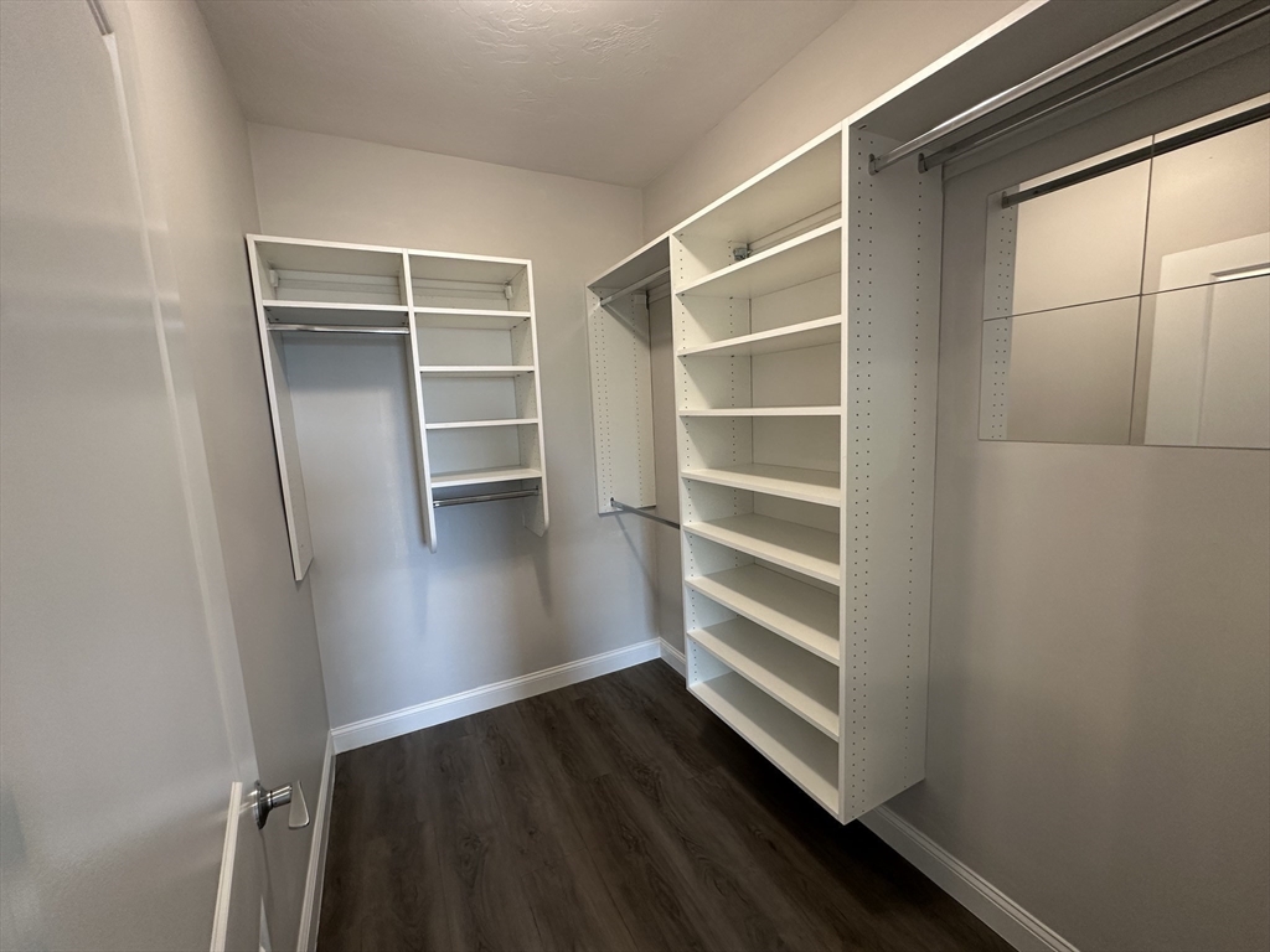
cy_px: 476
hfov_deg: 102.1
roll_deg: +2.6
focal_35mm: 14
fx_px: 514
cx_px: 635
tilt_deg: -7.8
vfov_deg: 85.7
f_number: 2.2
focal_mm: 2.22
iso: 160
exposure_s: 1/60
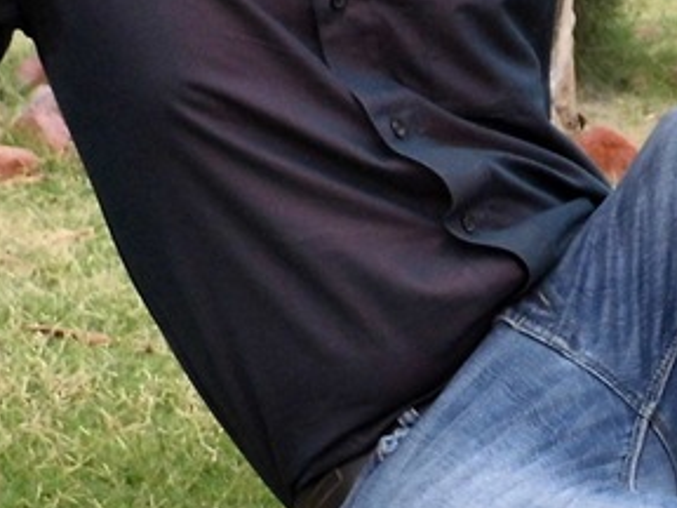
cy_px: 232
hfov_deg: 16.3
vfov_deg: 12.3
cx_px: 555
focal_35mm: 120
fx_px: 2347
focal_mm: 4.5
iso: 100
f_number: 3.1
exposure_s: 1/500
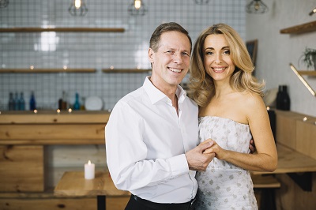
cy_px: 105
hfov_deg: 39.6
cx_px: 158
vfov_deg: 26.9
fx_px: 439
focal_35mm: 50
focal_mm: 50
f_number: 2.8
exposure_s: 1/160
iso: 100
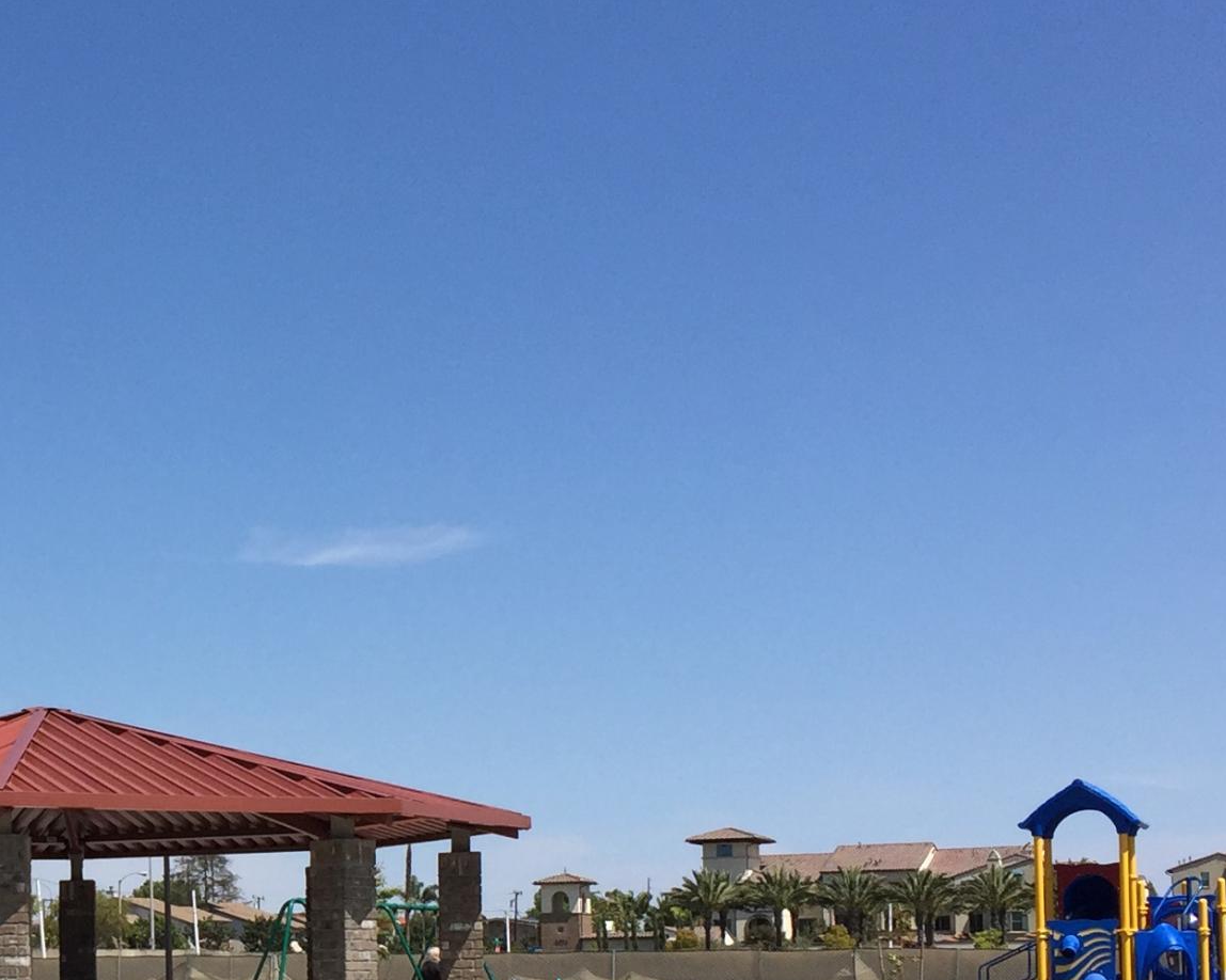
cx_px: 12
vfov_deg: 20.3
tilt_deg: +3.0
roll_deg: -0.7
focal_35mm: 74
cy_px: 874
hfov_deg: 24.6
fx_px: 2685
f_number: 2.2
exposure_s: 1/3300
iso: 32
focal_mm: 4.15
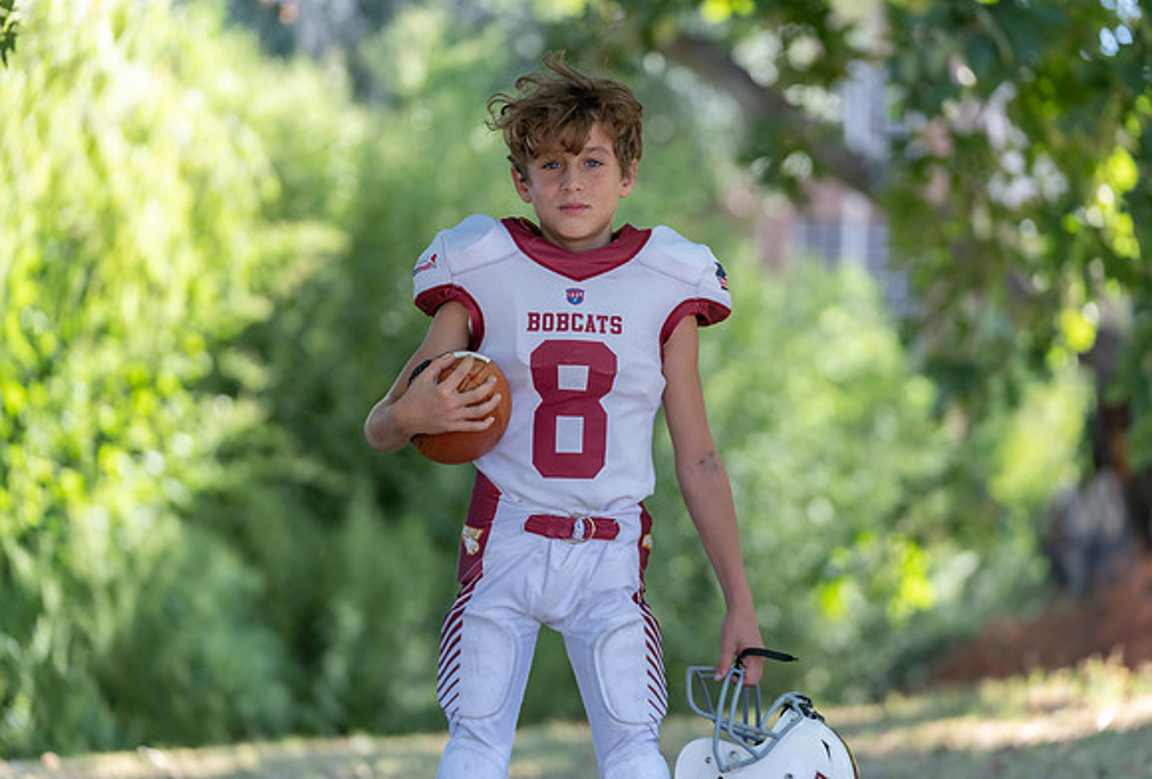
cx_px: 613
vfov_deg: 10.1
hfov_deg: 14.8
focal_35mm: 138
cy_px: 370
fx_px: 4423
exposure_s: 1/320
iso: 160
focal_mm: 125
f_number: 2.8
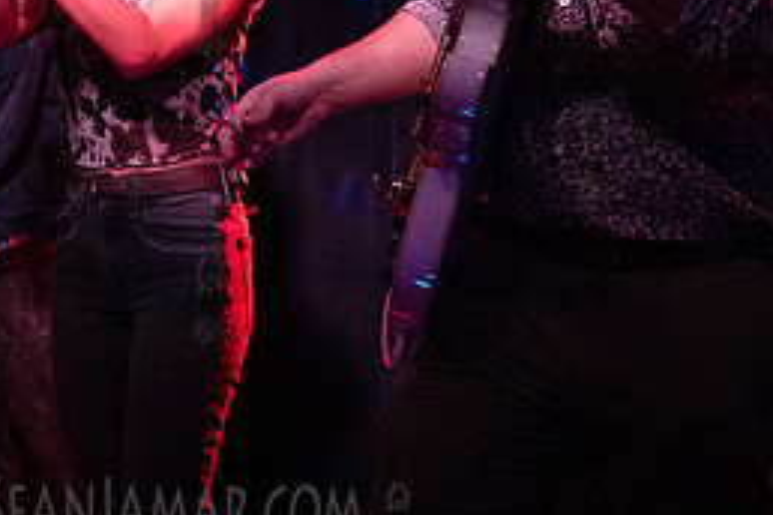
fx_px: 1546
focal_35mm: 72
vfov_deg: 18.4
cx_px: 207
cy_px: 3
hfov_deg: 27.7
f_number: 3.2
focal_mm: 32
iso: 12800
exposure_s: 1/250
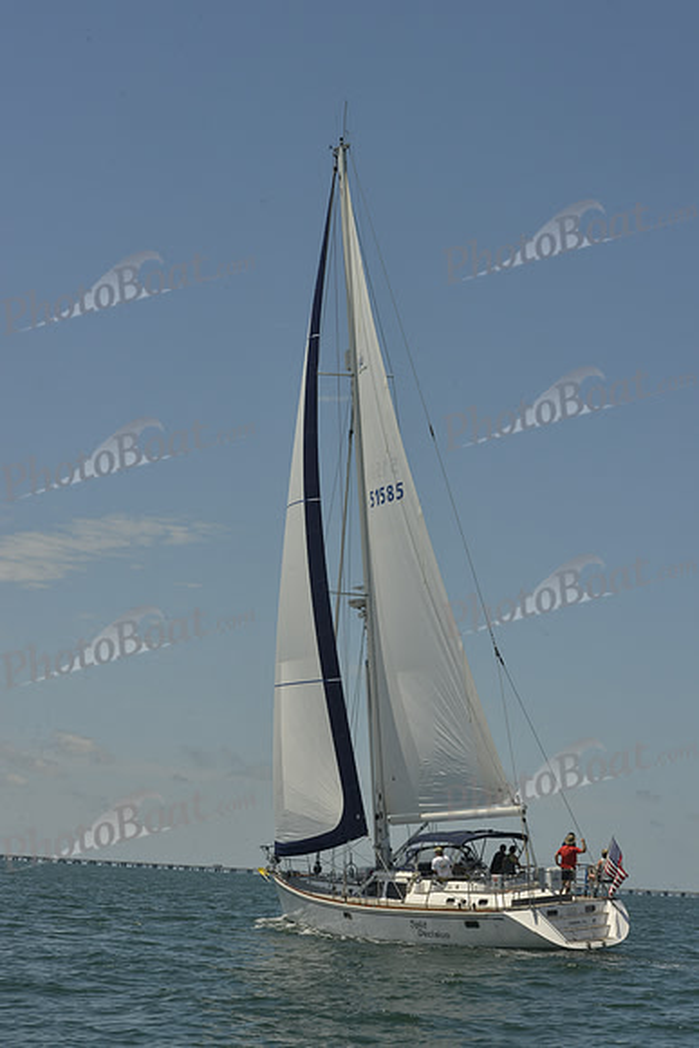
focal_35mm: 70
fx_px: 2037
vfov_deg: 28.8
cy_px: 524
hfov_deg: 19.5
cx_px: 350
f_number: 18
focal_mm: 70
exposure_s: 1/500
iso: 280
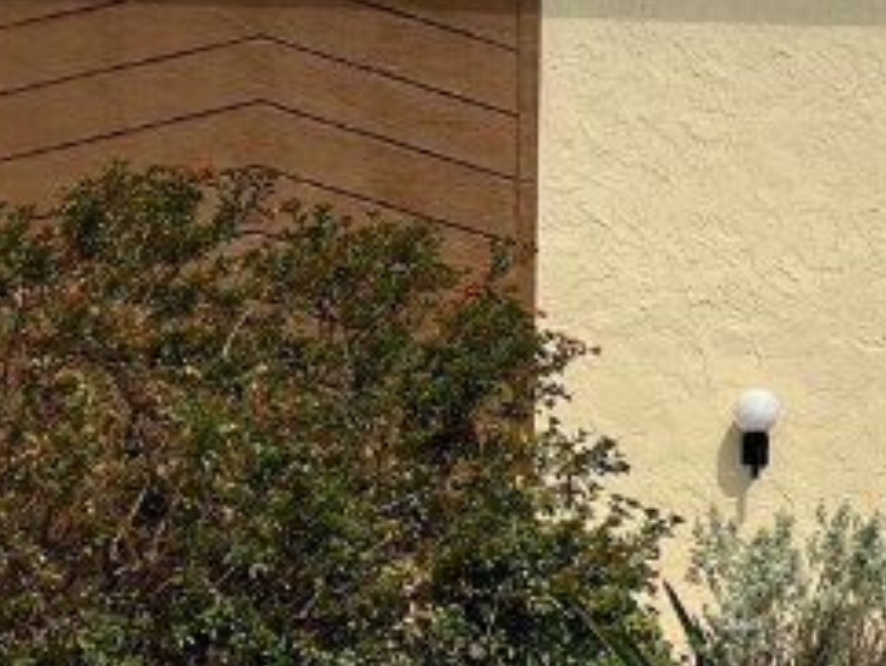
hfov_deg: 17.3
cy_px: 315
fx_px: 2818
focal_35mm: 110
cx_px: 948
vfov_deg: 13.5
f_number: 1.5
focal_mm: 5.7
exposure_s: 1/3968
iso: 50
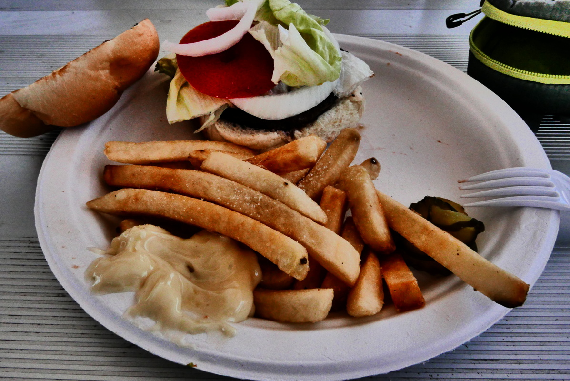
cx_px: 285
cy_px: 190
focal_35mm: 24
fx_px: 380
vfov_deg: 53.2
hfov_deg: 73.7
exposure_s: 1/640
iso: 2000
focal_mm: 10.9
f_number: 13
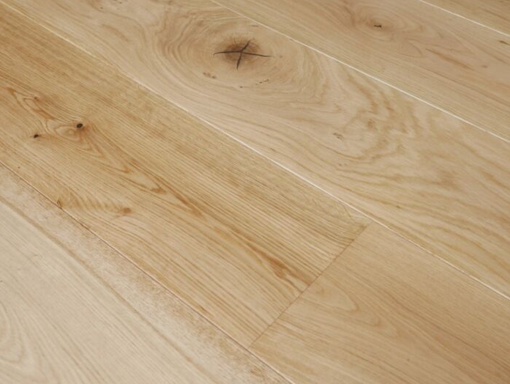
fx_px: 693
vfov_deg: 30.9
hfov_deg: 40.1
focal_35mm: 47
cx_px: 326
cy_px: 160
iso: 200
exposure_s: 1/80
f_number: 3.6
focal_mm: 16
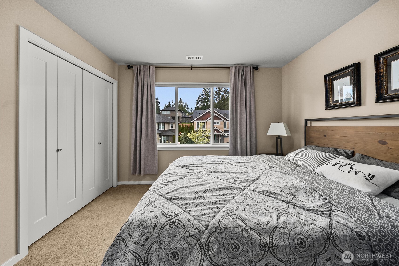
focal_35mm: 12
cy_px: 133
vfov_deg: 90.1
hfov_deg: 112.6
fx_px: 133
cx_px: 200
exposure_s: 1/20
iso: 1000
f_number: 7.1
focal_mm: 12
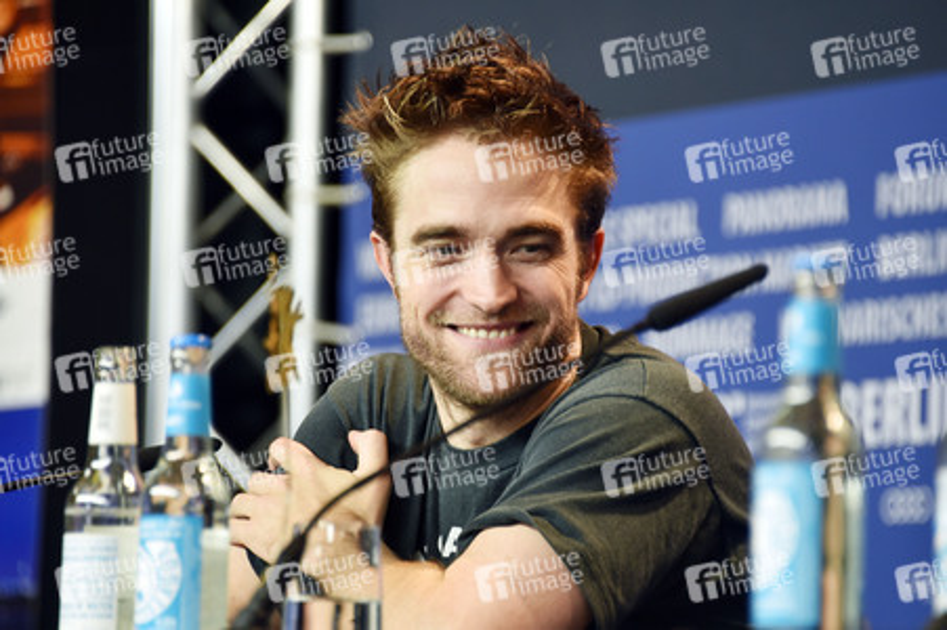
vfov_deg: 4.6
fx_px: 7886
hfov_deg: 6.9
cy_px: 315
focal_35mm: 300
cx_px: 474
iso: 800
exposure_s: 1/125
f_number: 5.6
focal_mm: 300
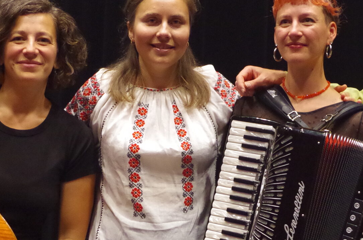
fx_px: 996
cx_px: 252
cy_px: 99
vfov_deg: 13.8
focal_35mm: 99
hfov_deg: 20.5
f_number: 5
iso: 3200
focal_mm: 28.13
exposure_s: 1/60
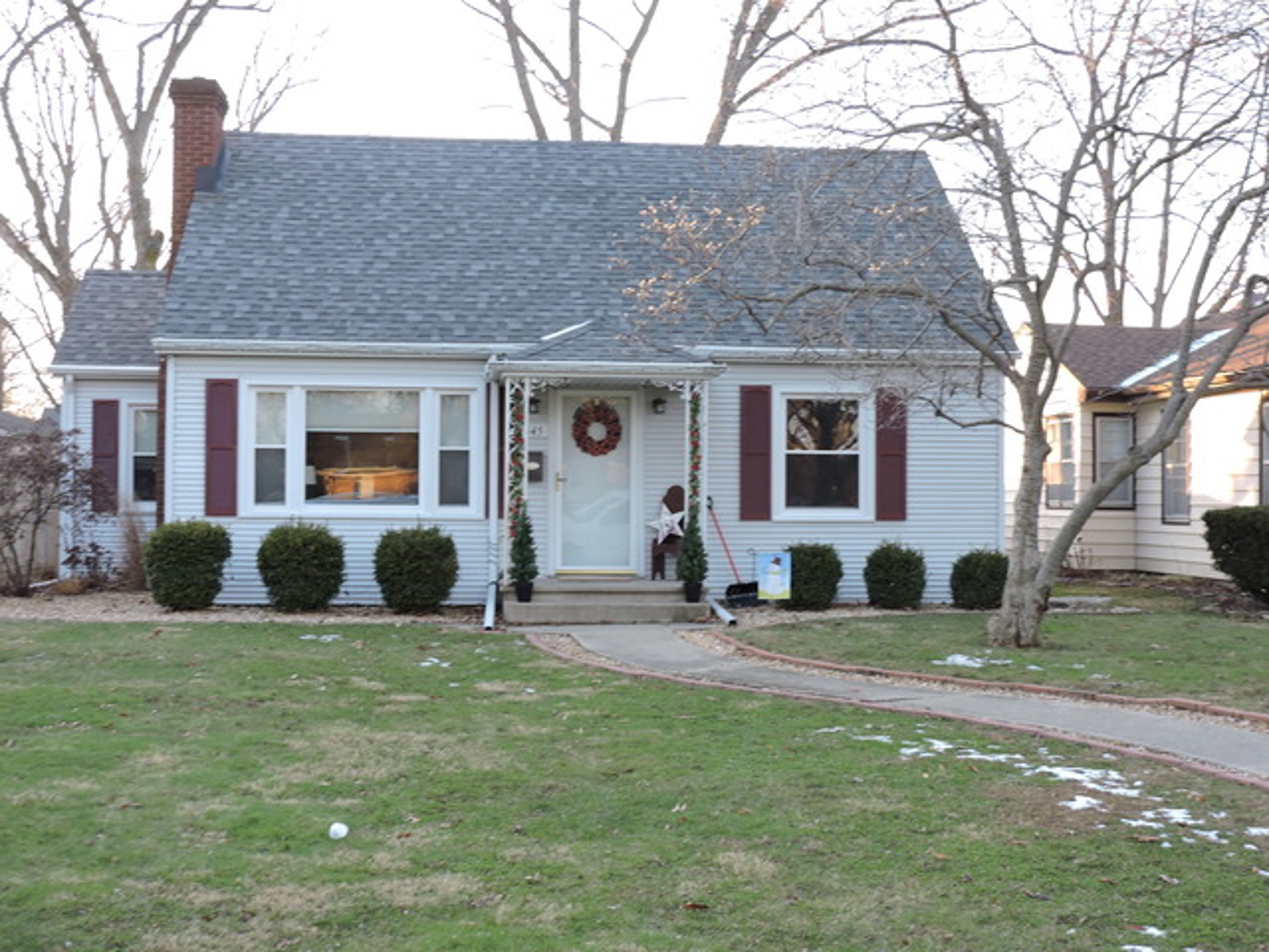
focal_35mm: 47
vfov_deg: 30.9
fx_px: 1723
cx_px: 634
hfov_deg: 40.4
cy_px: 476
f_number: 3.5
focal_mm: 8.4
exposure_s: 1/50
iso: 110
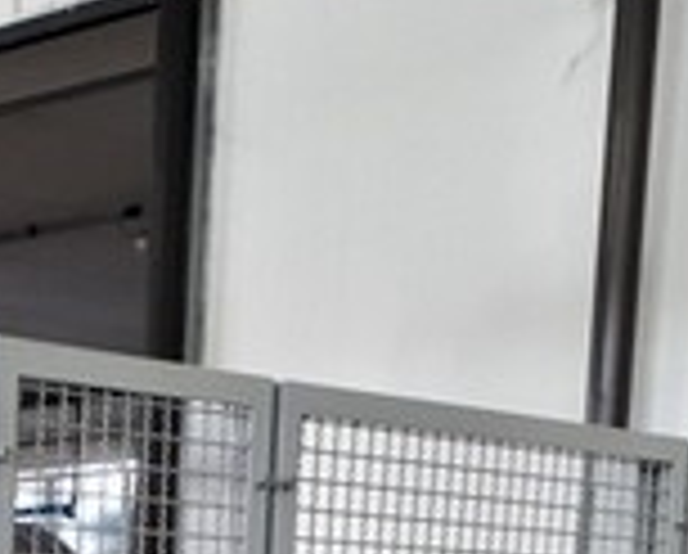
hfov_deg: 16.3
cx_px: -252
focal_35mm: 110
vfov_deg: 12.7
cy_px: 1022
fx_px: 2244
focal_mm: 3.6
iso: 125
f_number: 1.9
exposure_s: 1/33
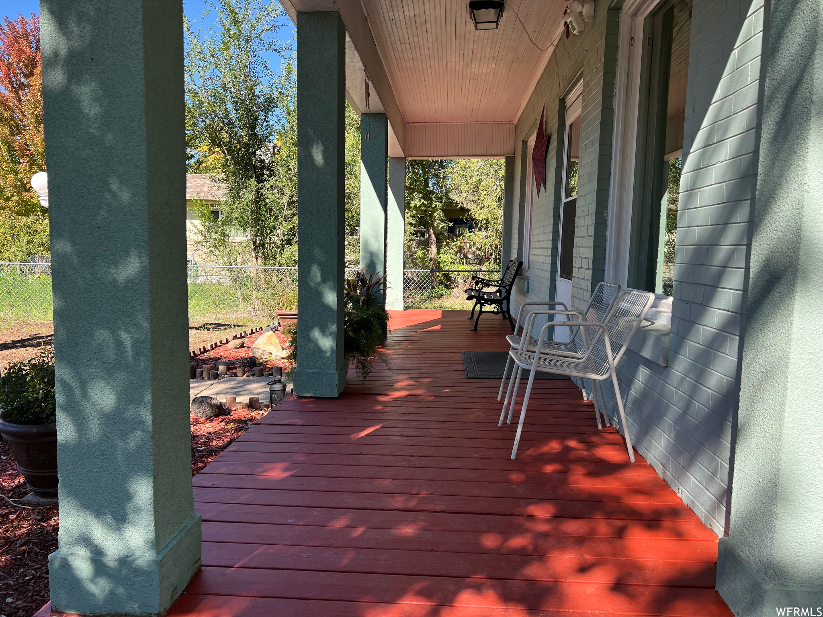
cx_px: 412
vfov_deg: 53.1
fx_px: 618
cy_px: 308
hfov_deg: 67.3
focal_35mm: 26
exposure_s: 1/820
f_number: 1.5
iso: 50
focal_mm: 5.7
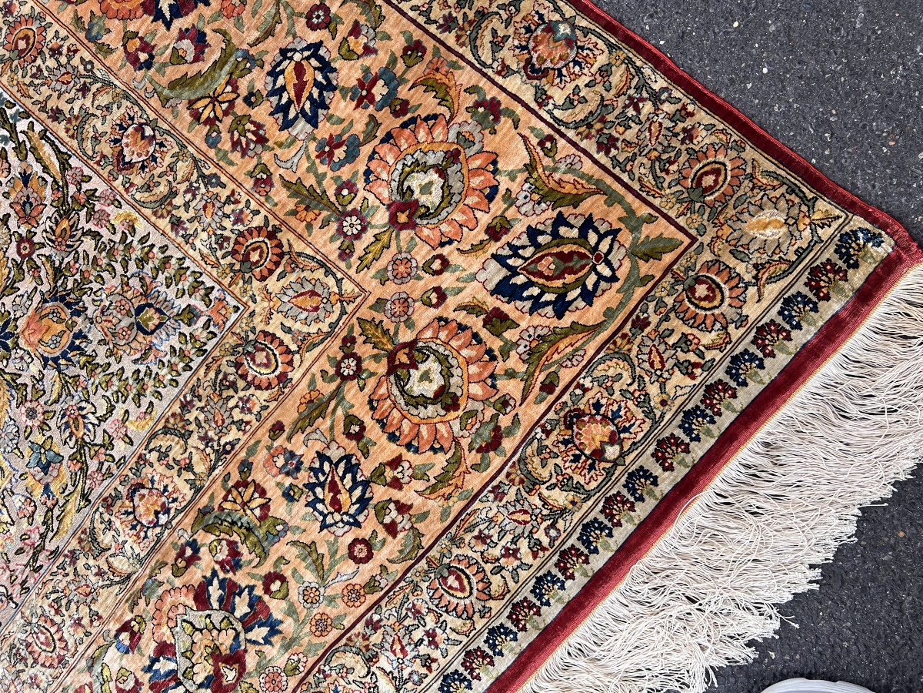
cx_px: 462
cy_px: 346
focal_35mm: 26
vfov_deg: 53.1
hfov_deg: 67.3
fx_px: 693
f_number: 1.5
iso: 50
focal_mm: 5.7
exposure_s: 1/374
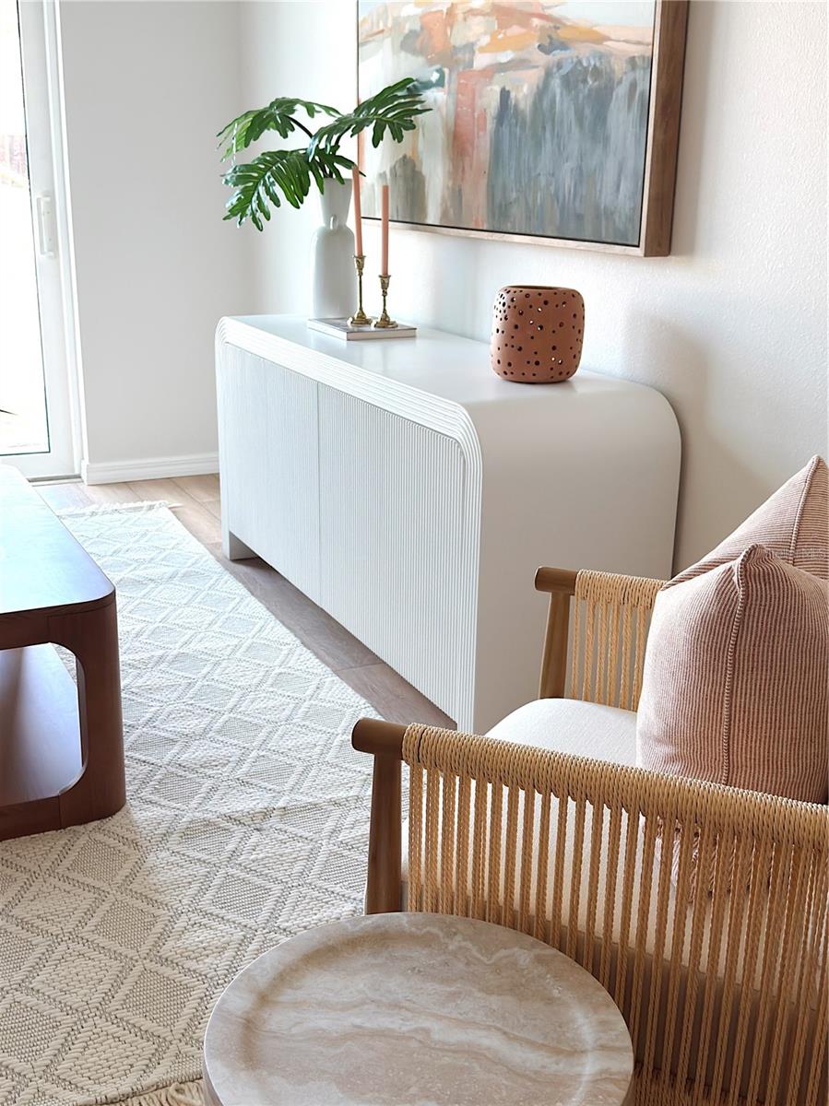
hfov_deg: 35.9
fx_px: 1278
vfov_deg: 46.8
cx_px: 414
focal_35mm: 40
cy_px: 553
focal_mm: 6.76
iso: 160
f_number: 1.78
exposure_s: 1/230
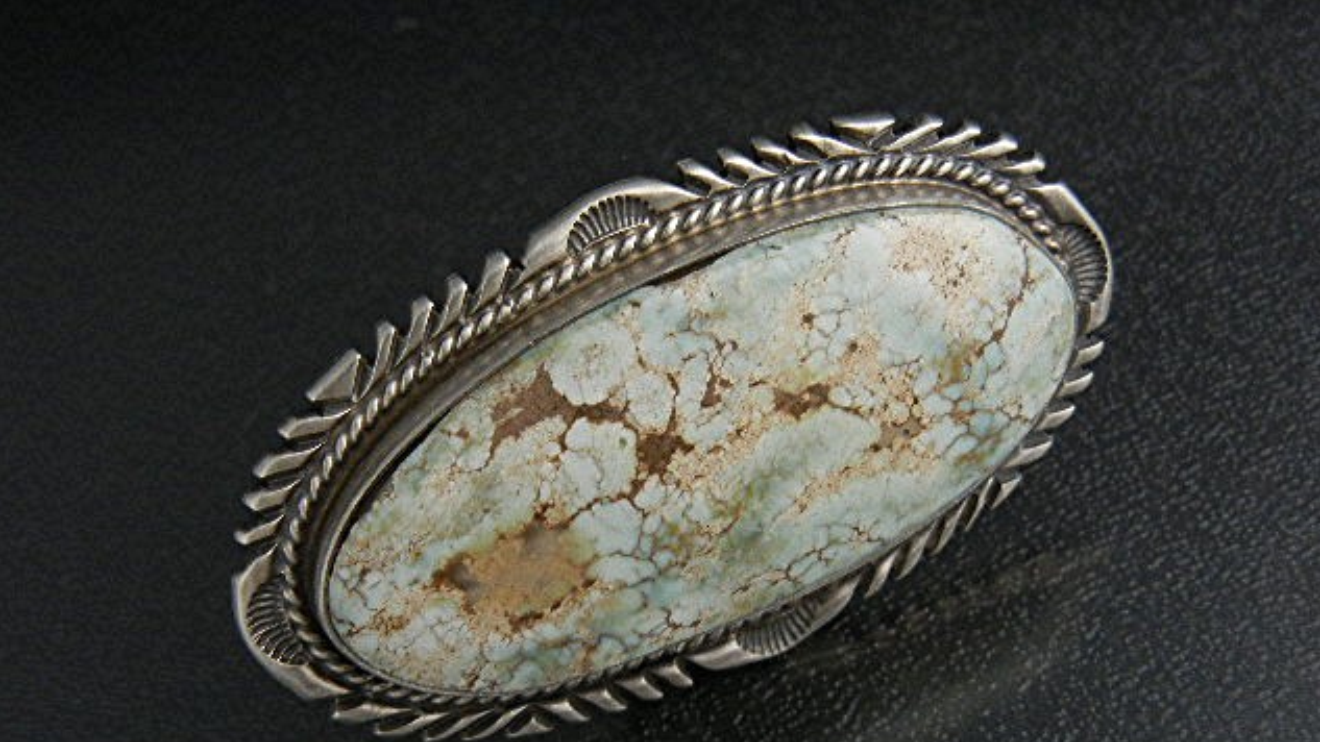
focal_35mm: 65
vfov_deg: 18.5
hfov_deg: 32.4
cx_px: 661
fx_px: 2275
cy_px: 465
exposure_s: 1/30
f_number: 4
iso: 295
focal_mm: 10.6
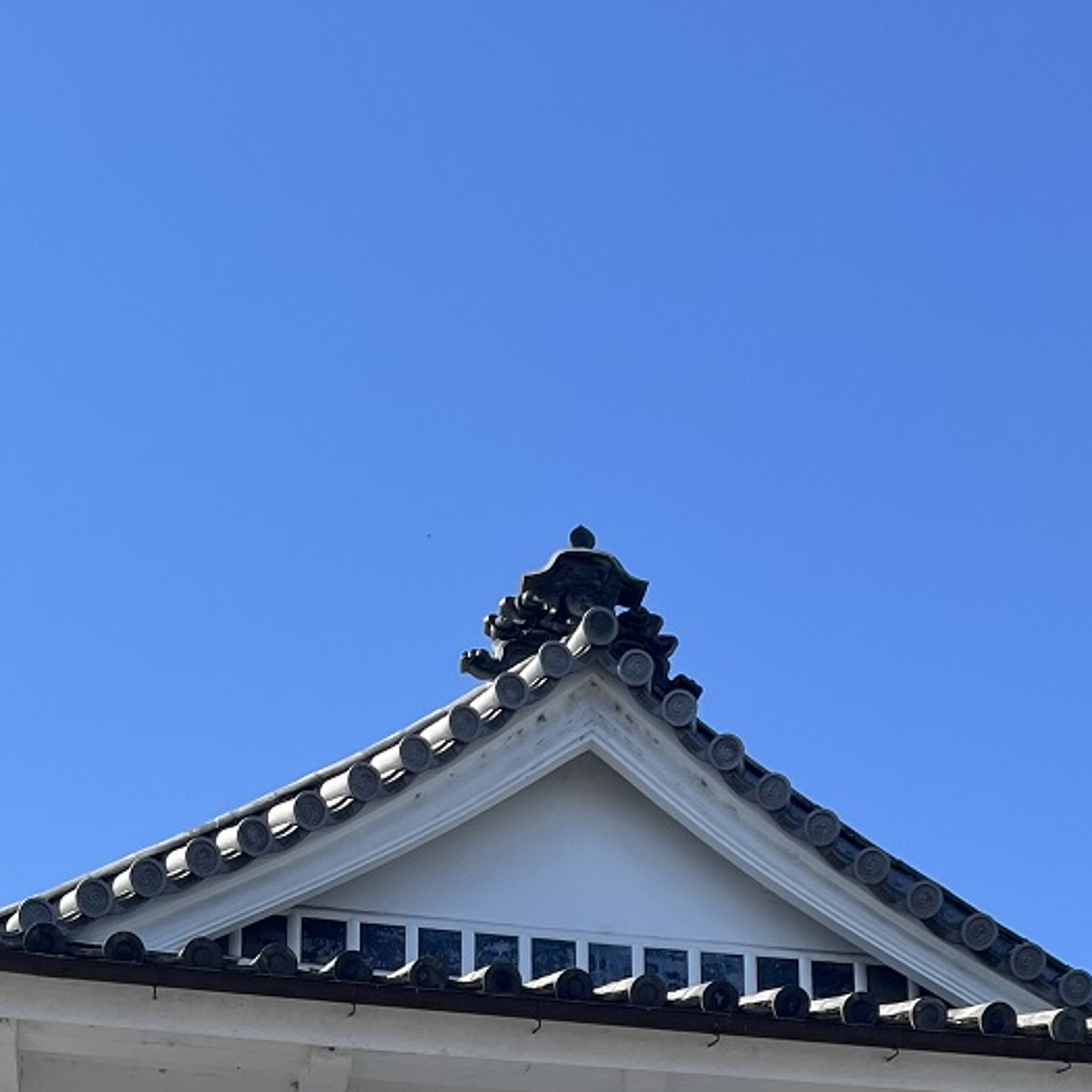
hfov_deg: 24.7
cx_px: 547
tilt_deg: +10.4
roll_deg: +0.1
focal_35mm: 70
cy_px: 1618
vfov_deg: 21.0
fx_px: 2498
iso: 50
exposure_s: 1/1721
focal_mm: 5.1
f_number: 1.6
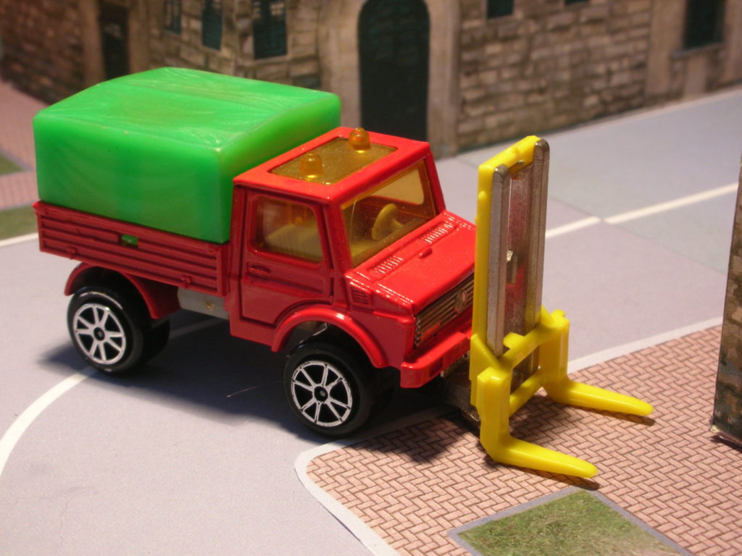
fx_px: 1565
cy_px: 278
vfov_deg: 20.2
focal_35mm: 73
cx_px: 371
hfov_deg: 26.7
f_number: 4.4
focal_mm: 12.2
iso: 79
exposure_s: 1/4
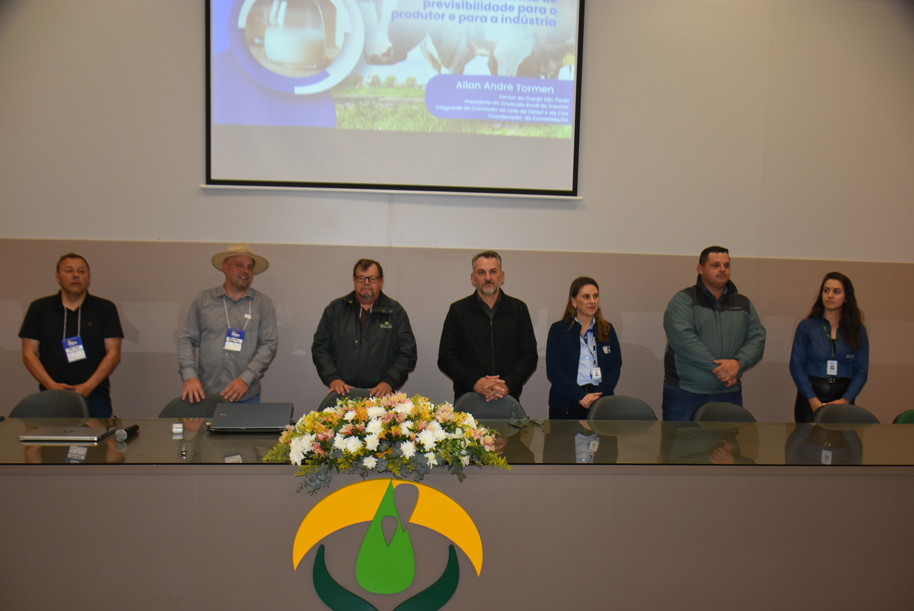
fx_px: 762
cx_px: 457
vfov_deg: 43.7
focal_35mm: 30
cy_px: 306
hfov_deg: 61.9
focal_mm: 20
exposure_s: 1/60
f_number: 3.5
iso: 400
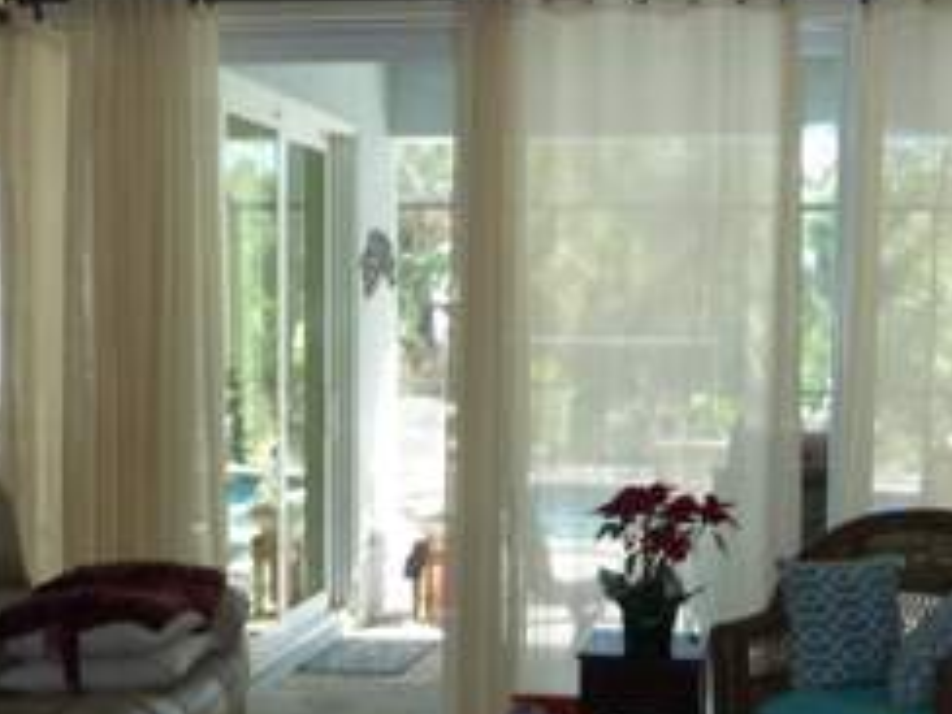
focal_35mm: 55
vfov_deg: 26.5
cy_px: 456
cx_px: 593
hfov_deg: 34.8
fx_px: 1513
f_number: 3.3
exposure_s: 1/30
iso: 100
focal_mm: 4.7
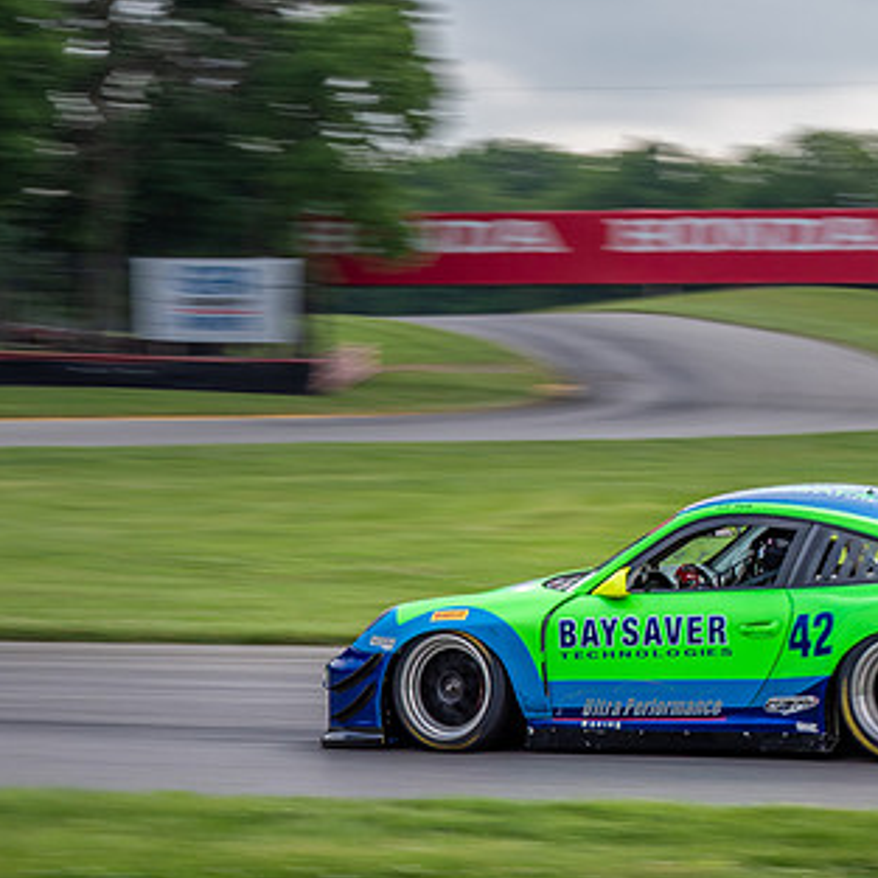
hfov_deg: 9.9
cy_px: 422
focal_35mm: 177
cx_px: 516
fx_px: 5079
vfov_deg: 9.9
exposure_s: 1/125
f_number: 9
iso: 200
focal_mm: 54
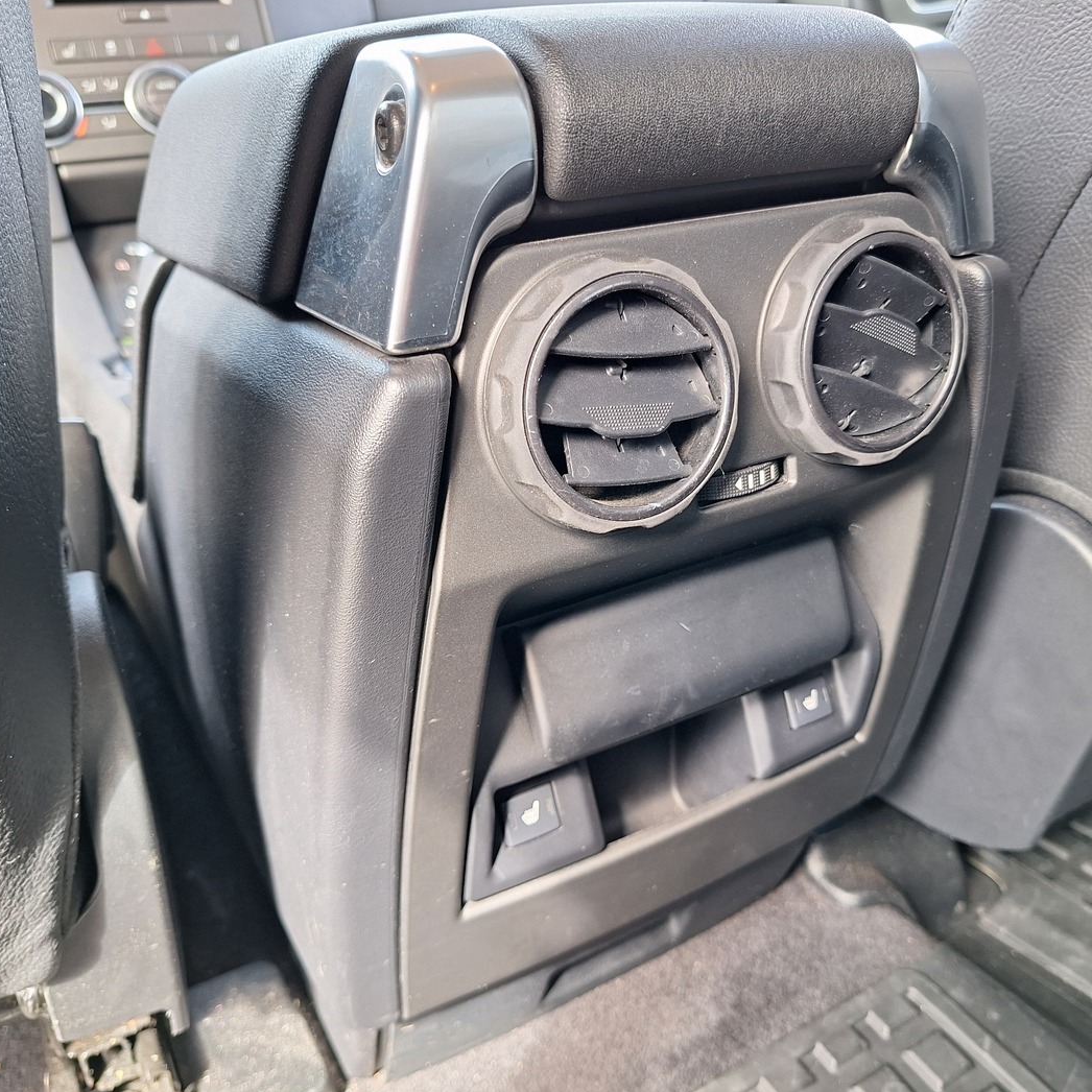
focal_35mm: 28
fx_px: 999
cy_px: 556
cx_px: 591
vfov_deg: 57.3
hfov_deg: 57.2
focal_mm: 5.54
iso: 80
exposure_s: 1/50
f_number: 1.8
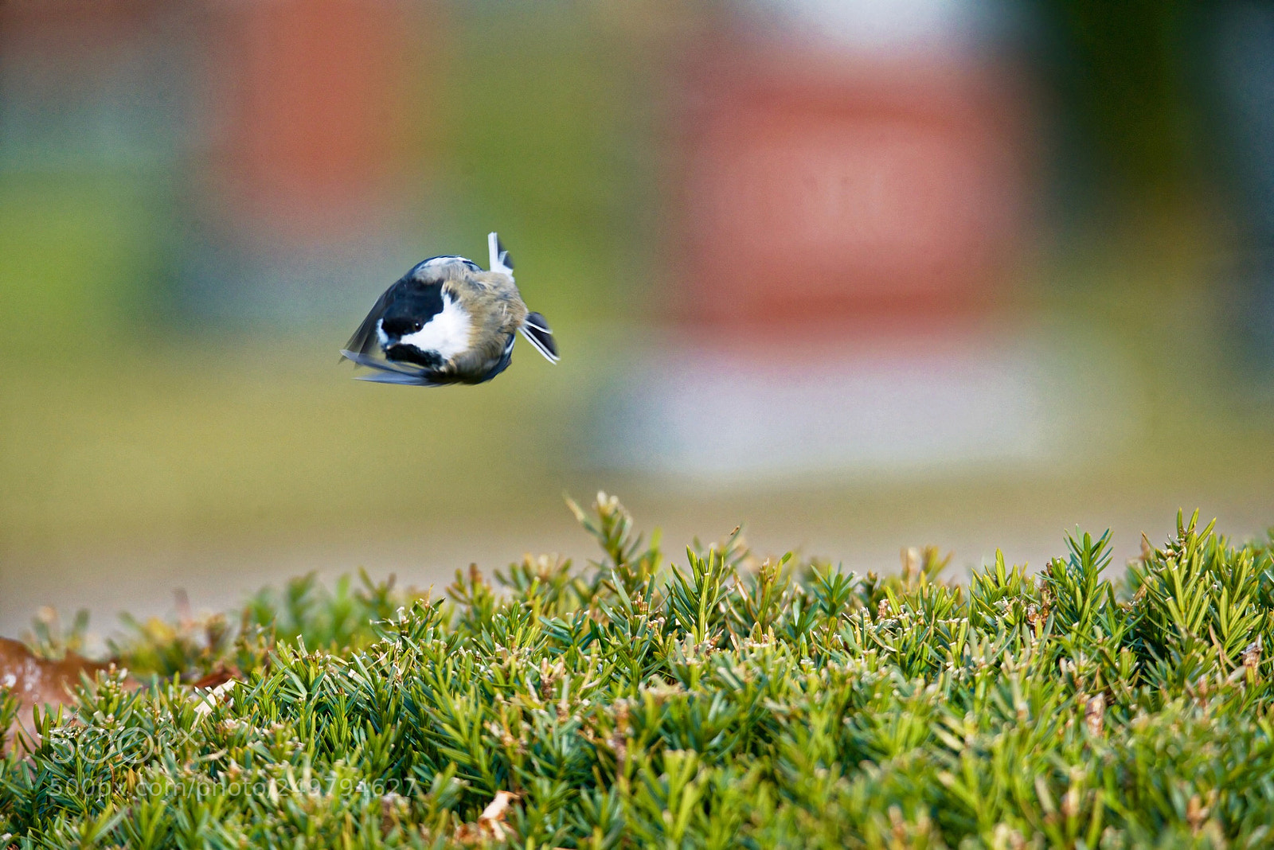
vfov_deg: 3.4
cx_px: 637
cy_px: 425
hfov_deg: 5.2
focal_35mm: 400
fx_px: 14160
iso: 900
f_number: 6.3
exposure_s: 1/1250
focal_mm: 400
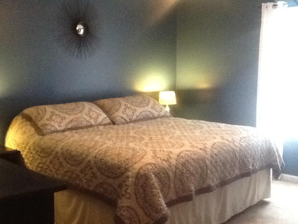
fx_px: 379
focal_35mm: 44
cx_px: 149
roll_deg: -0.9
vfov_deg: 32.9
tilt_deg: -4.7
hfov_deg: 42.9
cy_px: 112
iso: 400
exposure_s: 1/33
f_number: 2.4
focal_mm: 2.03
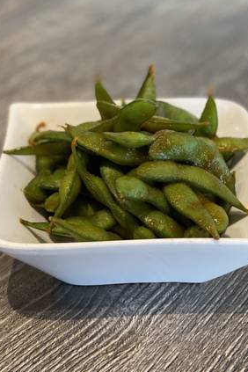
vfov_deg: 27.0
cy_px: 184
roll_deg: -0.2
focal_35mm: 75
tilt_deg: -34.3
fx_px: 775
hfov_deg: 18.2
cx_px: 125
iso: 125
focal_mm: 6
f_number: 2
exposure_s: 1/40
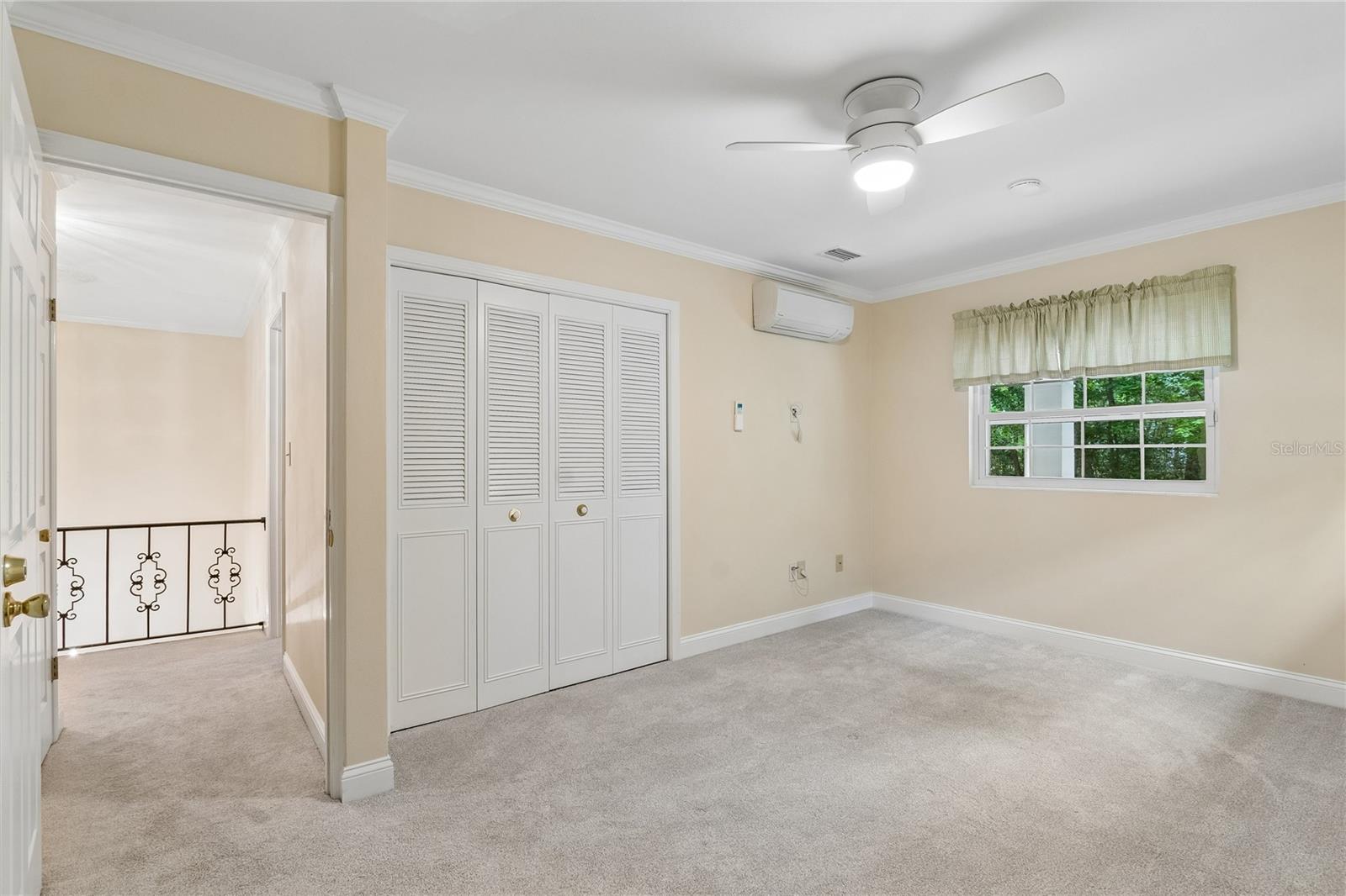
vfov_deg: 77.3
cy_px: 448
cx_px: 673
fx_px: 561
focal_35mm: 15
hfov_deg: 100.4
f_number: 8
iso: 200
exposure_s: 1/2.5
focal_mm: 10
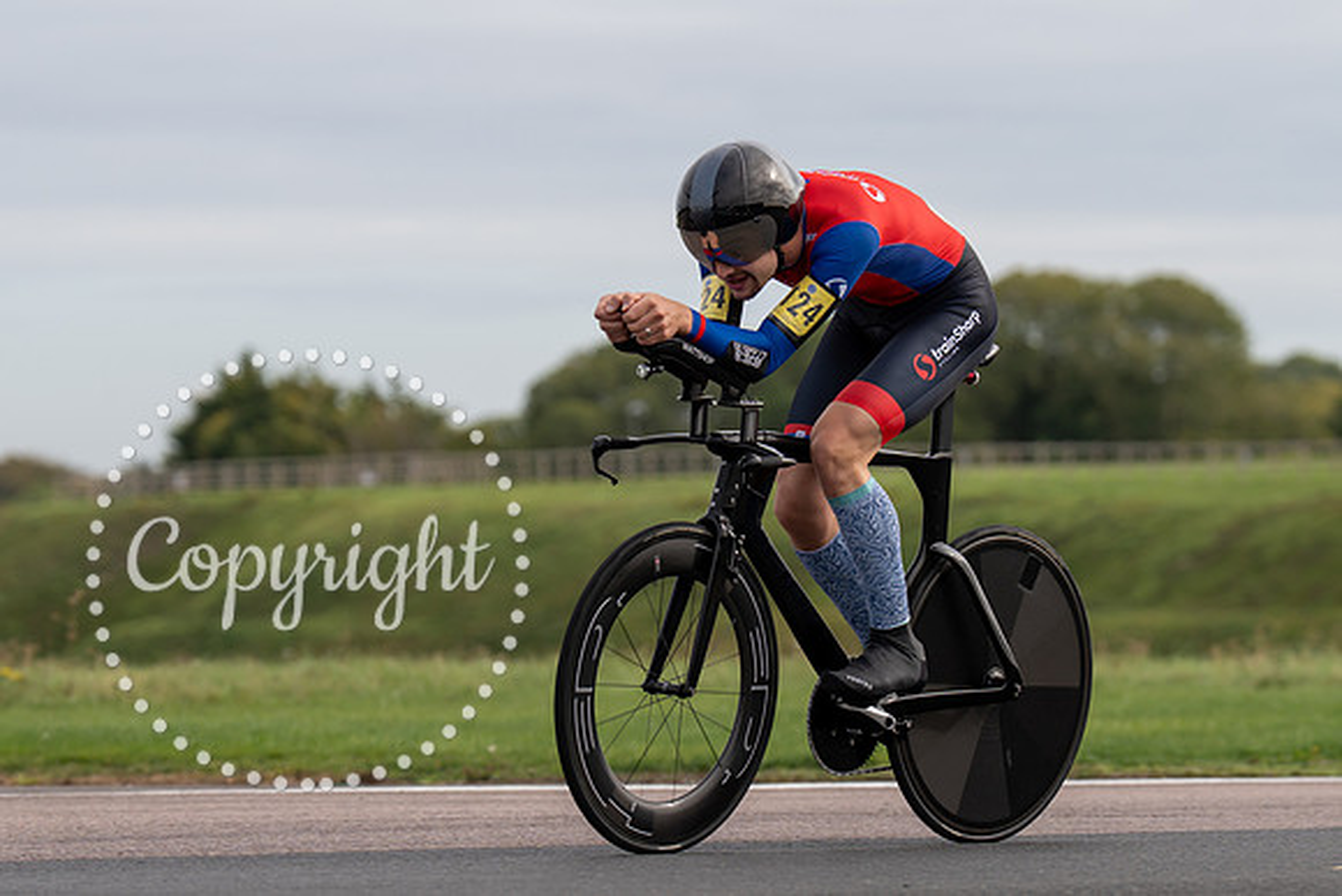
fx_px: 8718
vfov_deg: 5.9
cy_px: 502
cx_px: 798
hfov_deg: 8.8
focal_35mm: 234
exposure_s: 1/1000
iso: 125
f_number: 3.5
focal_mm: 133
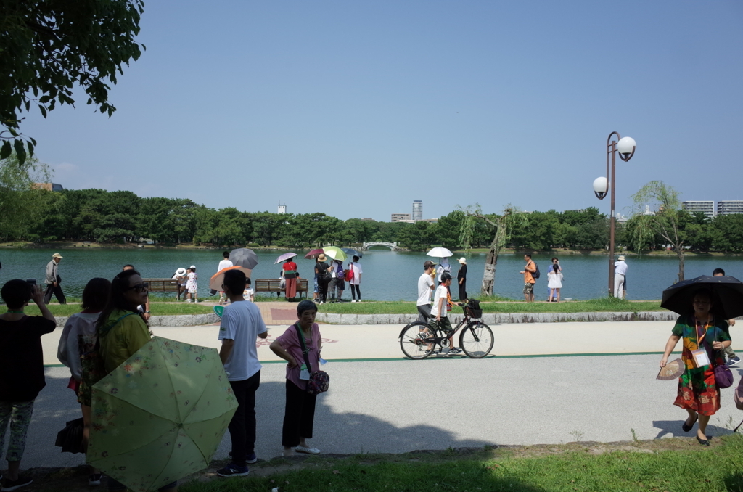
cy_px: 246
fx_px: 577
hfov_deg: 65.6
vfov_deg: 46.2
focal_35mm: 28
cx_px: 372
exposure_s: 1/1000
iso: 100
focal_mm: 18.3
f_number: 4
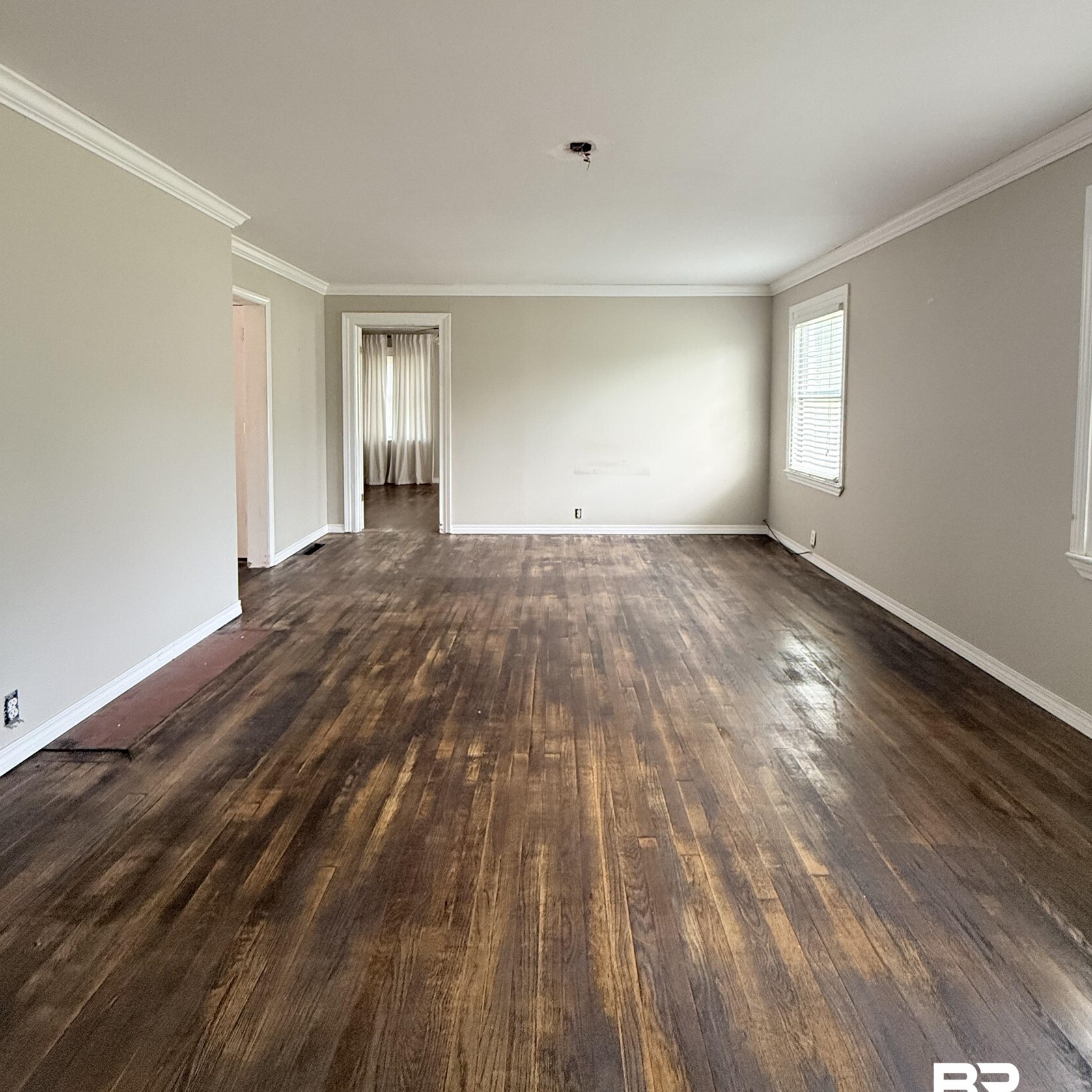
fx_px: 607
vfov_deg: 82.9
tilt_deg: -3.1
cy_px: 435
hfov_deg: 84.0
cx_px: 554
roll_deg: -0.3
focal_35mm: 17
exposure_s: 1/99
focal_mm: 2.22
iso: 320
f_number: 2.2
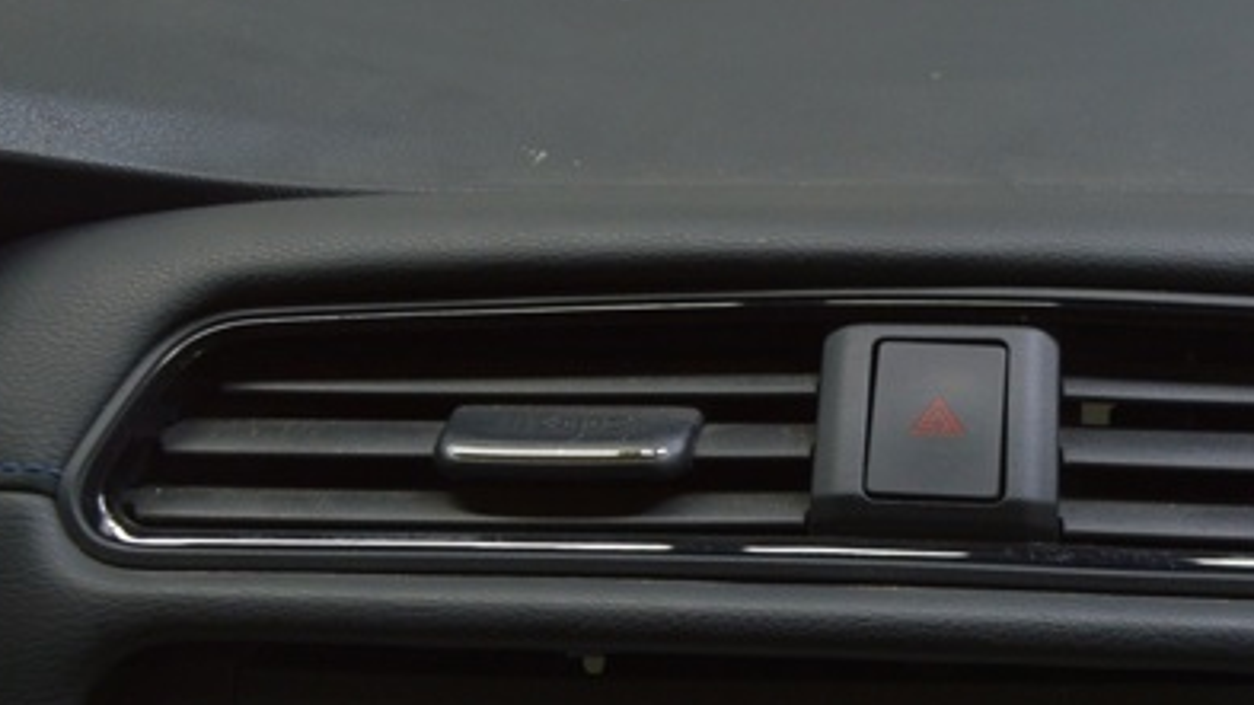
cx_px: 922
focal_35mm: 64
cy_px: 553
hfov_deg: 32.4
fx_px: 2123
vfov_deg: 18.7
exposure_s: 1/25
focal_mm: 25
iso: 400
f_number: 5.6
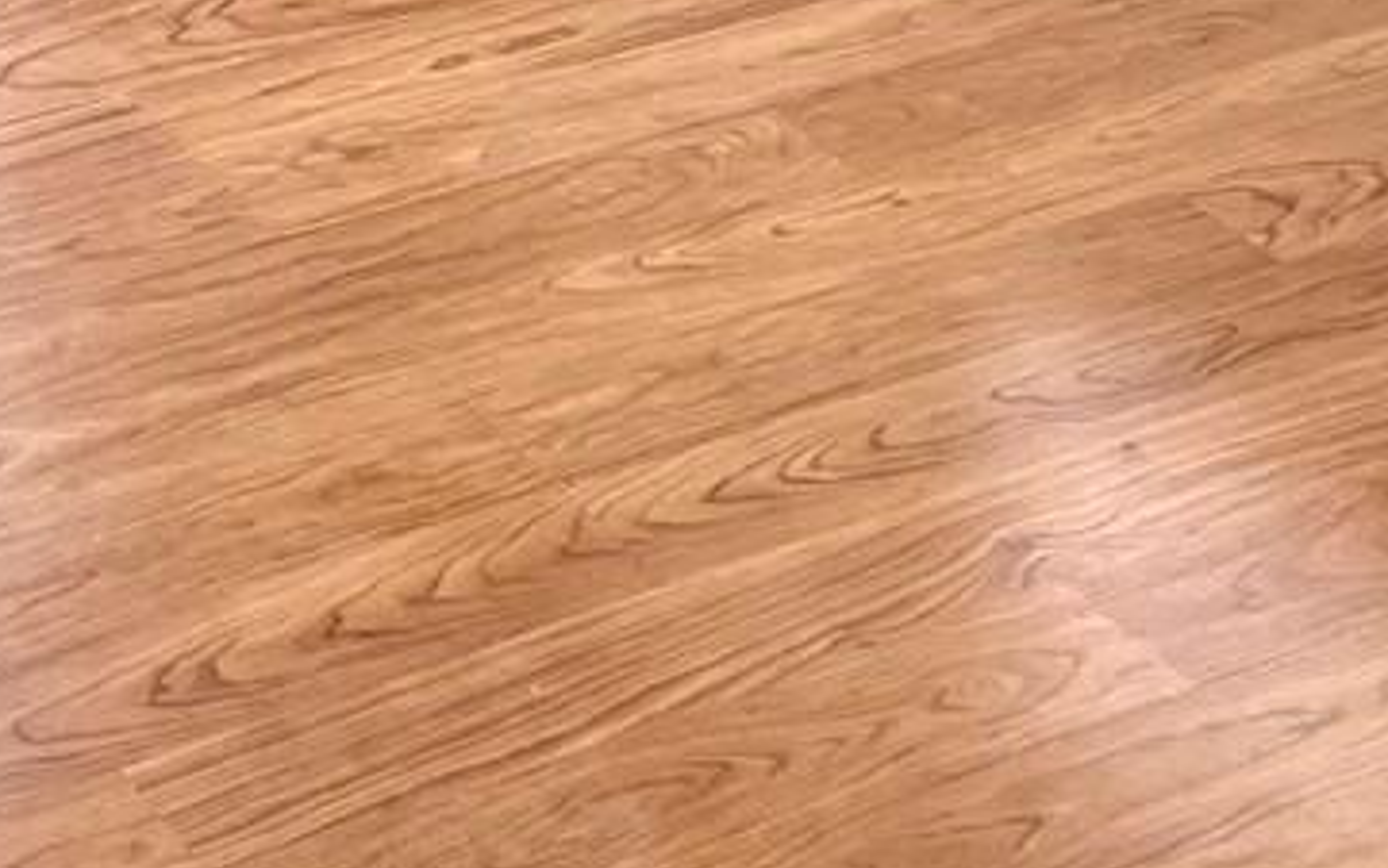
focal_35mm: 122
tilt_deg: -13.5
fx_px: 4617
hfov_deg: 16.9
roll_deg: -0.5
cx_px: 161
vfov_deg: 9.7
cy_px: -1102
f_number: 1.5
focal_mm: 5.7
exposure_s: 1/424
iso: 50
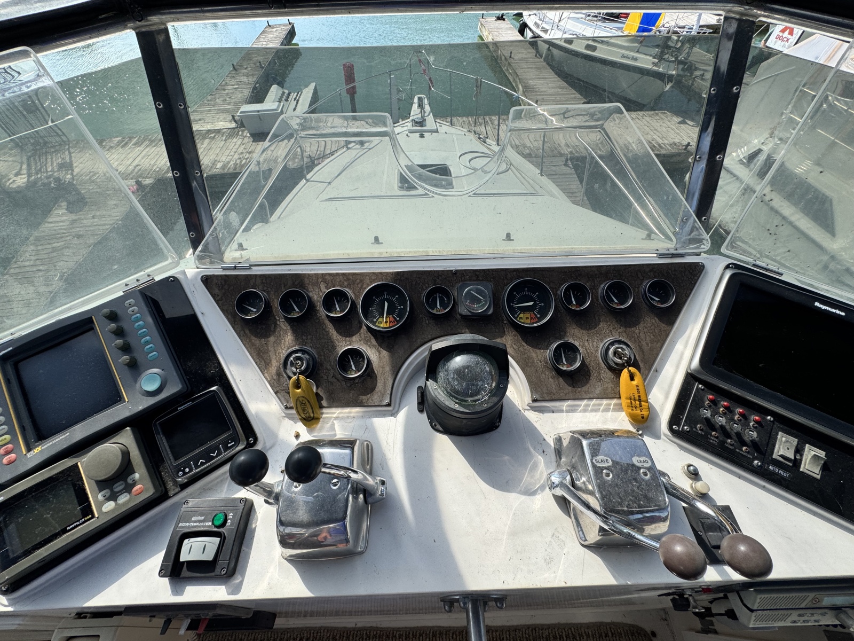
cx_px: 427
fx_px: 345
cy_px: 320
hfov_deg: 102.1
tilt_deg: -54.0
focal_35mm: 14
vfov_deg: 85.7
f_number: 2.2
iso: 50
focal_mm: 2.22
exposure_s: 1/1078
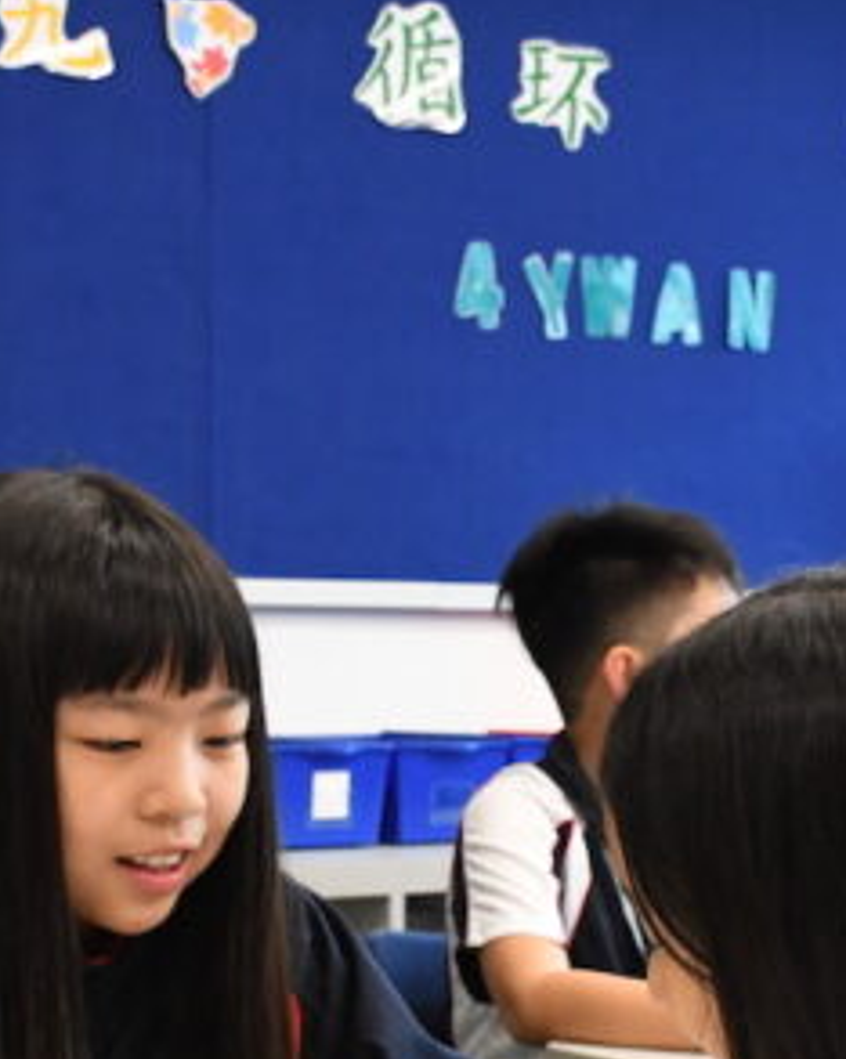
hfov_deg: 15.9
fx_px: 3008
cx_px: 633
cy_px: 878
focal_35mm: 96
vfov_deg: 19.7
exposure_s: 1/160
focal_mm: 26
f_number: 6.3
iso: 3200
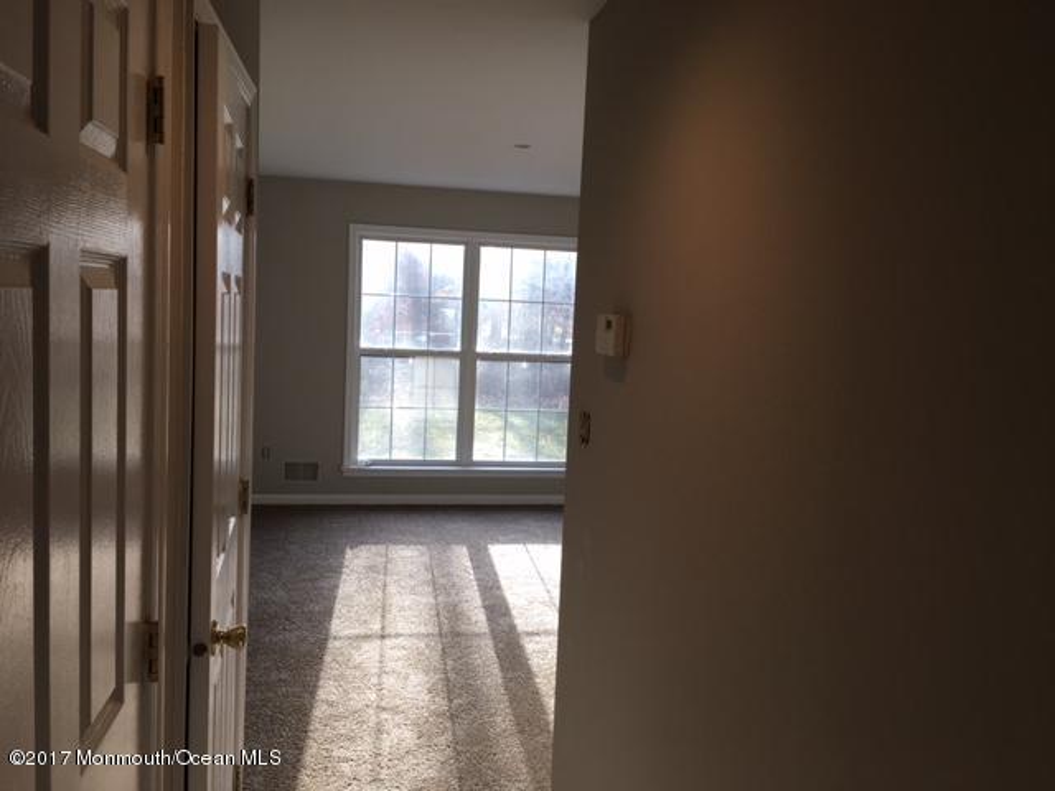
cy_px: 396
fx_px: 884
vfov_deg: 48.2
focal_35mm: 29
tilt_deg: -4.6
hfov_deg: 61.7
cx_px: 528
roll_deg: -2.8
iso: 40
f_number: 2.2
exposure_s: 1/120
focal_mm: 4.15
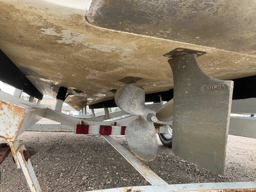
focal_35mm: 29
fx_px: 214
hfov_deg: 61.7
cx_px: 128
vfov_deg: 48.2
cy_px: 96
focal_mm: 3
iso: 25
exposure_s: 1/122
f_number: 1.8
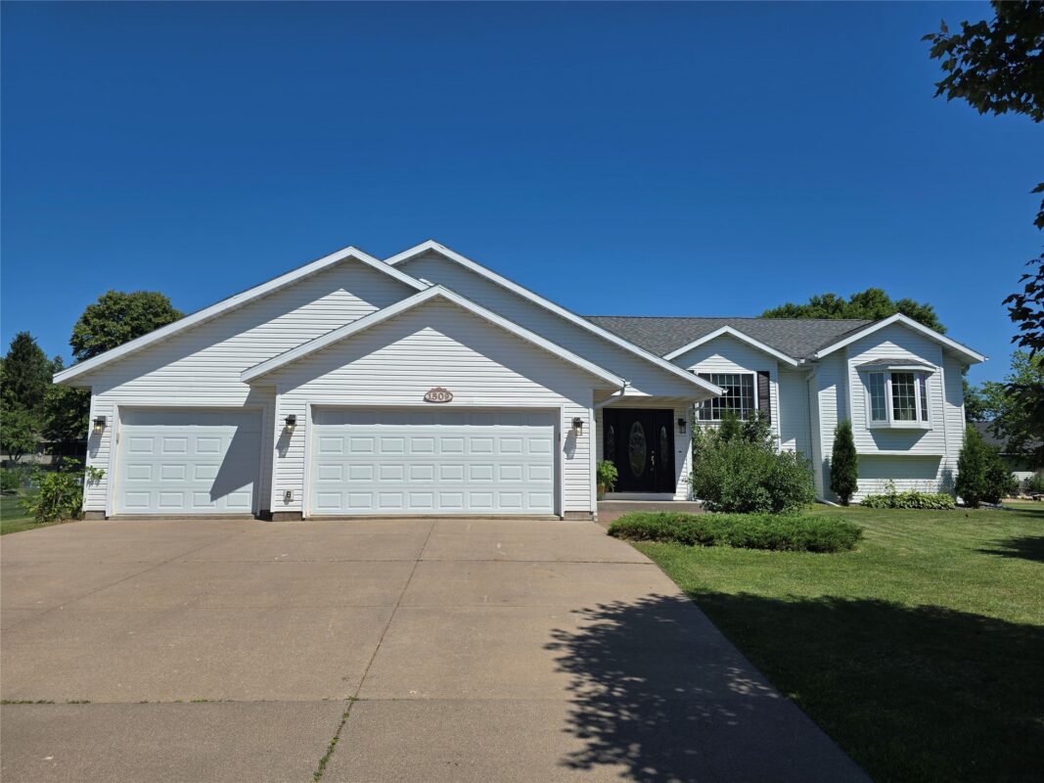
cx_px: 522
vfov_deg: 58.9
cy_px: 392
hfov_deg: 73.9
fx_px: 694
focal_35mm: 23
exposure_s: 1/1262
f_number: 1.7
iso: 12
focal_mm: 6.3
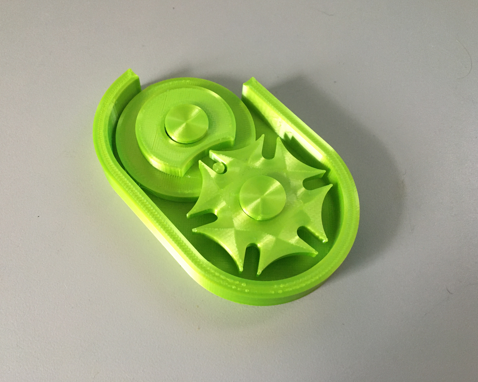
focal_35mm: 31
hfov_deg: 57.2
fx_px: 439
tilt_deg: -65.2
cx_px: 227
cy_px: 188
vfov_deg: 47.1
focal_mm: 4.15
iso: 160
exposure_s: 1/30
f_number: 2.2
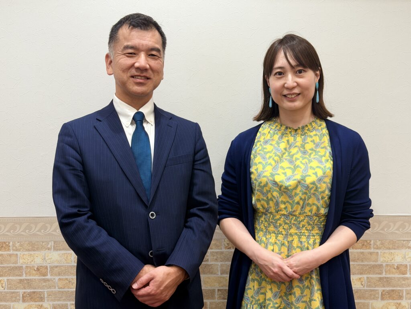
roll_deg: +0.2
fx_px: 570
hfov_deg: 39.7
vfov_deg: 30.3
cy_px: 154
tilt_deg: -5.7
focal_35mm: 48
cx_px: 206
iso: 50
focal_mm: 6.76
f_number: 1.78
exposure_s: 1/50
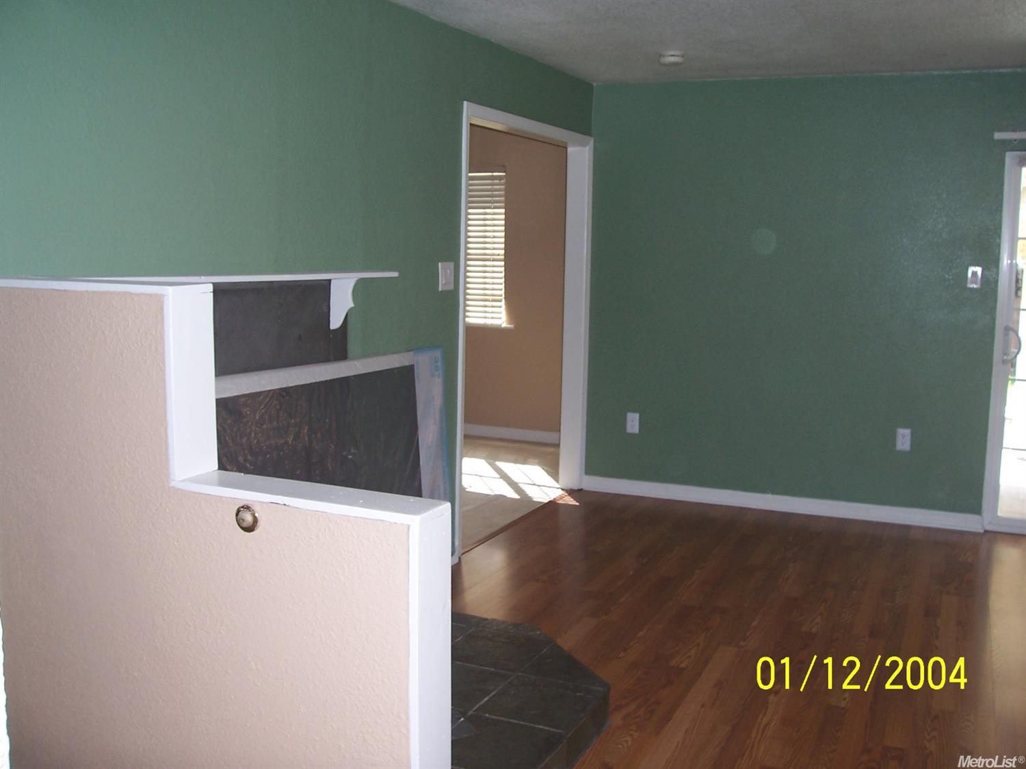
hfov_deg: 54.0
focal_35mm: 34
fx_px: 1007
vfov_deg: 41.8
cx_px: 513
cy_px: 384
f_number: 2.7
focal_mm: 5.6
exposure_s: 1/60
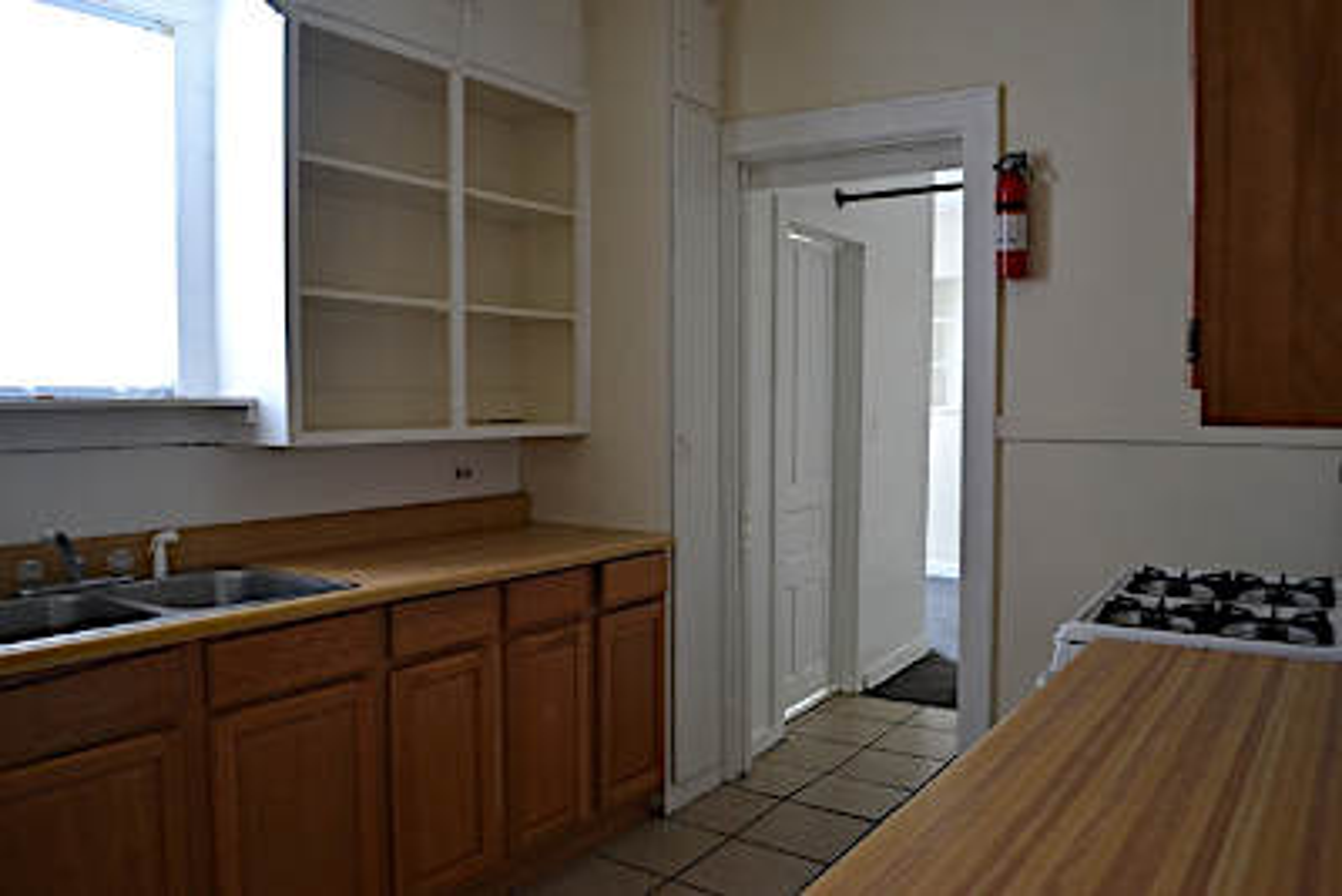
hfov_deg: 67.4
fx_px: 1007
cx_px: 671
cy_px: 448
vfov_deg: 48.0
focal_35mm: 27
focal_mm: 18
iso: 800
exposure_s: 1/15
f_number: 3.5
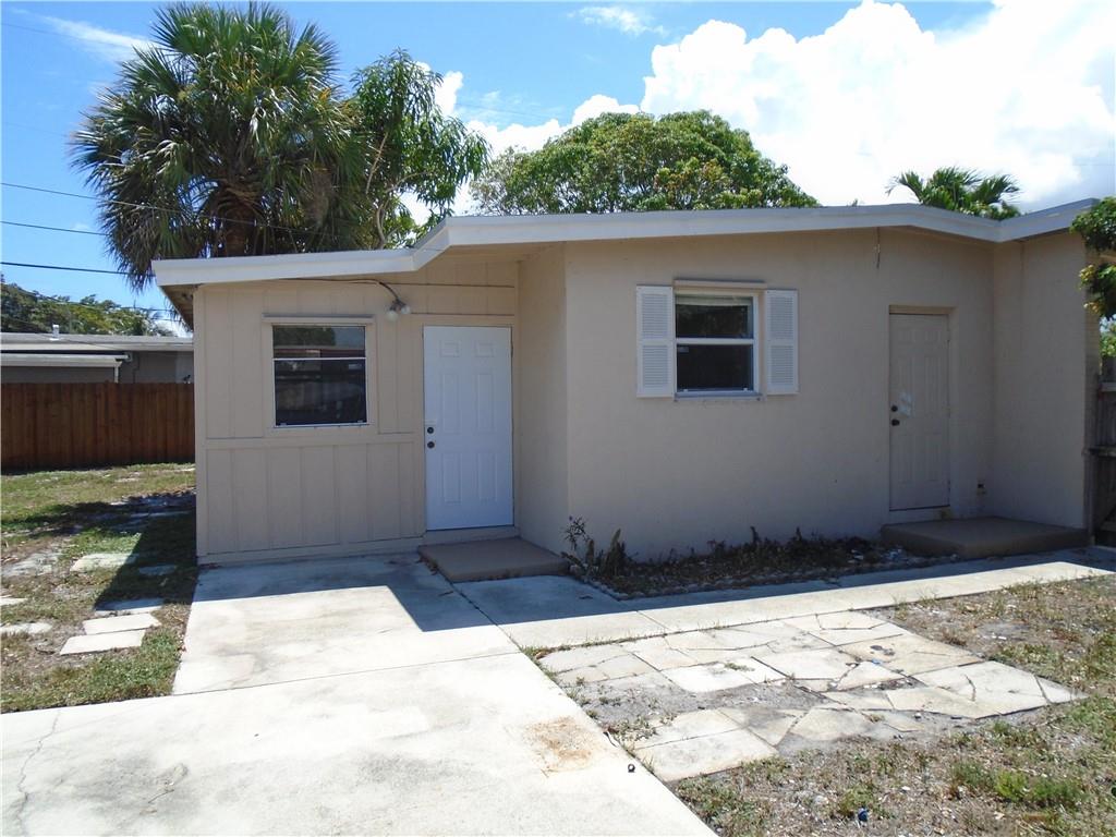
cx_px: 558
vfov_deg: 53.1
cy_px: 418
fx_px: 838
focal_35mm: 26
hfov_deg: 67.3
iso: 100
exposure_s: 1/160
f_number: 8
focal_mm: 4.6
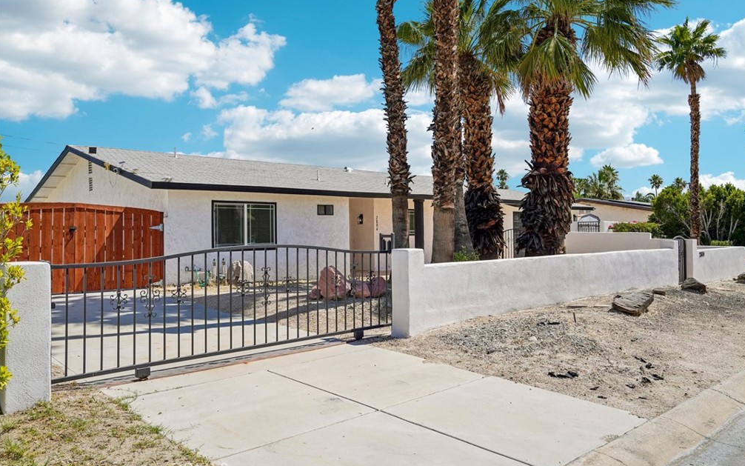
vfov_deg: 44.5
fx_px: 569
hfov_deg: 66.5
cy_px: 227
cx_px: 376
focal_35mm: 28
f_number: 8
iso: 100
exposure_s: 1/400
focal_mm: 27
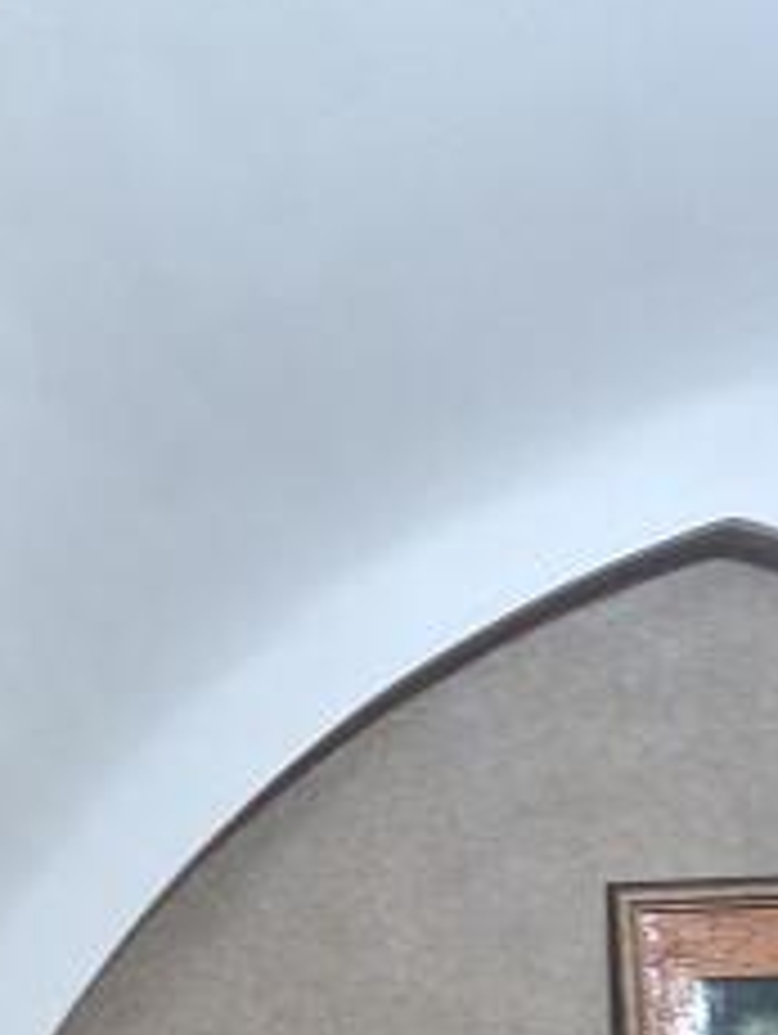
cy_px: 2385
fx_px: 3589
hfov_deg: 12.3
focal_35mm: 120
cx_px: 544
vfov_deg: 13.0
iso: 250
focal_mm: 5.54
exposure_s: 1/50
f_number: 1.8
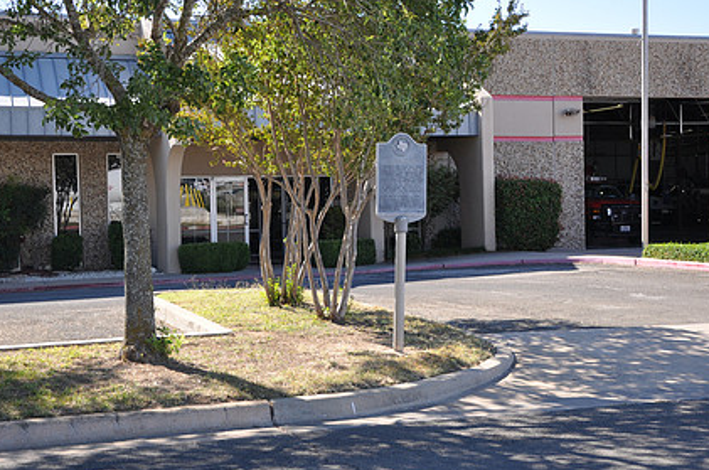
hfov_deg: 32.4
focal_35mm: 62
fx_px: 1219
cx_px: 411
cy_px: 225
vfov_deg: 21.8
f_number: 5.6
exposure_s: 1/125
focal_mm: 30
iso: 250
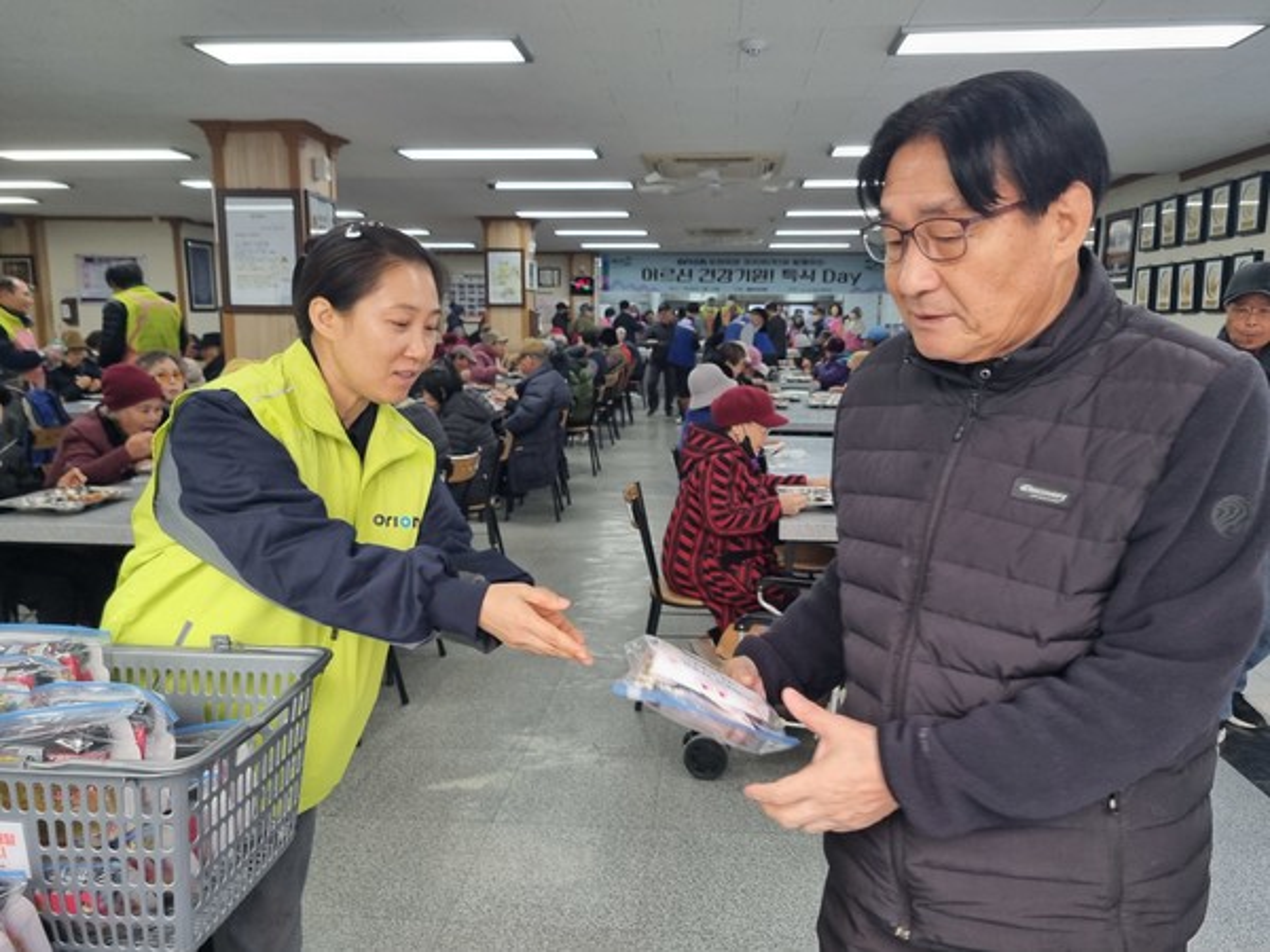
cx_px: 635
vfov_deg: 53.1
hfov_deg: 67.3
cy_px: 476
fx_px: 954
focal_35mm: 26
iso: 100
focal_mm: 5.4
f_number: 1.8
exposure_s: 1/120
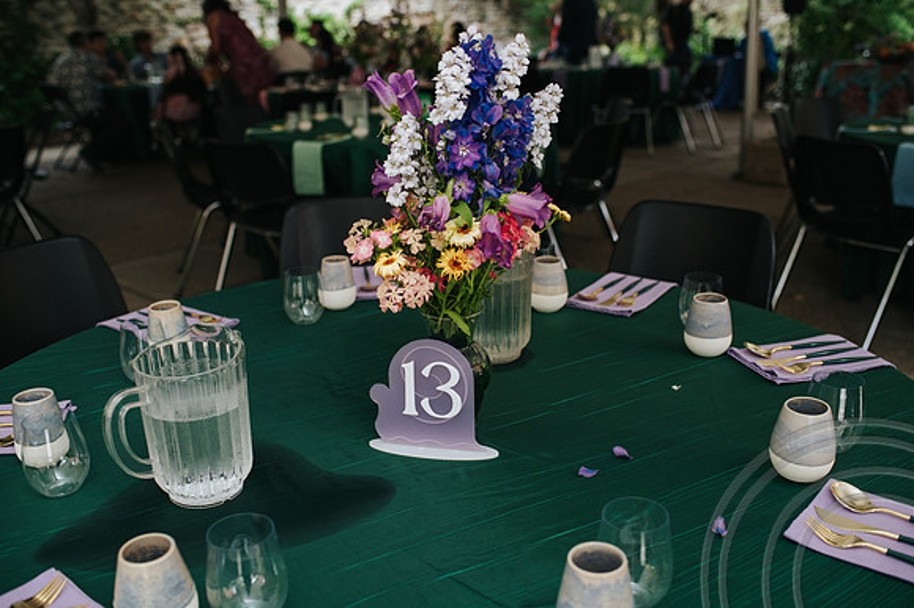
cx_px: 457
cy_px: 304
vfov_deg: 37.8
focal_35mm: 35
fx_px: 888
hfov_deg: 54.5
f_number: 3.2
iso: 1000
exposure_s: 1/200
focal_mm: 35
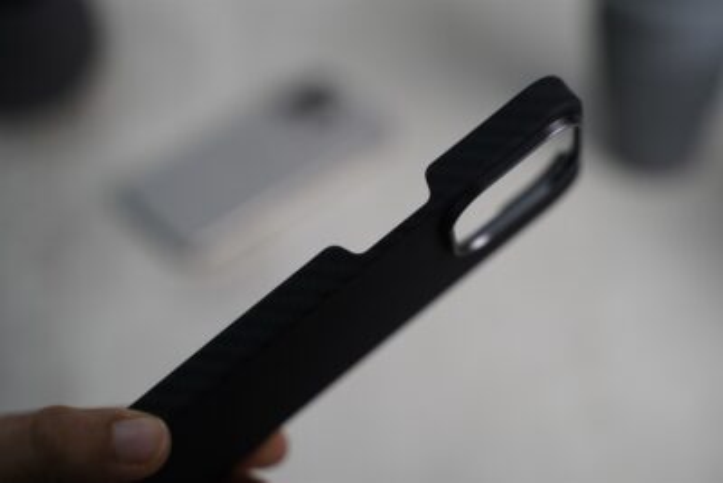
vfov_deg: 18.9
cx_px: 362
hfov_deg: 28.1
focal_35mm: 72
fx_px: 1446
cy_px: 242
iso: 500
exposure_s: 1/80
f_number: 4
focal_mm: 72
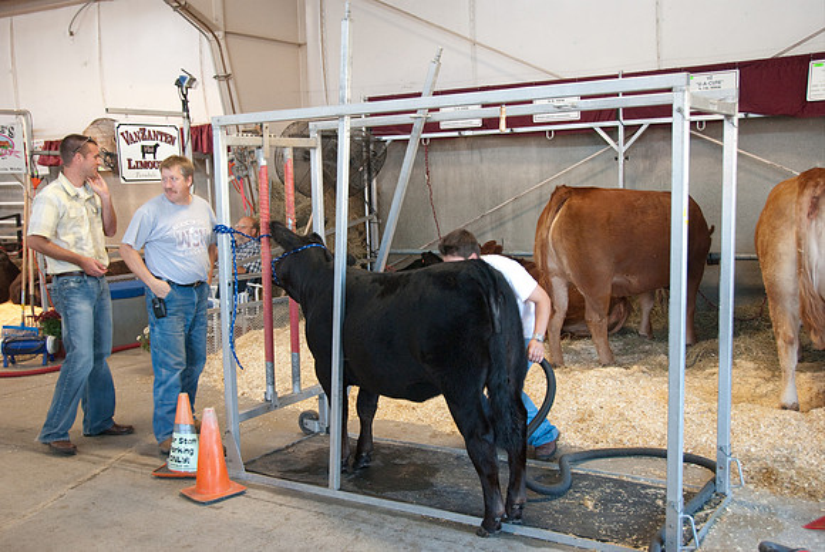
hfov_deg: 49.5
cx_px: 412
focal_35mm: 39
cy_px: 276
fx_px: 895
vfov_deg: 34.3
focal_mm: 26
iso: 800
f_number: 4
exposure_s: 1/50
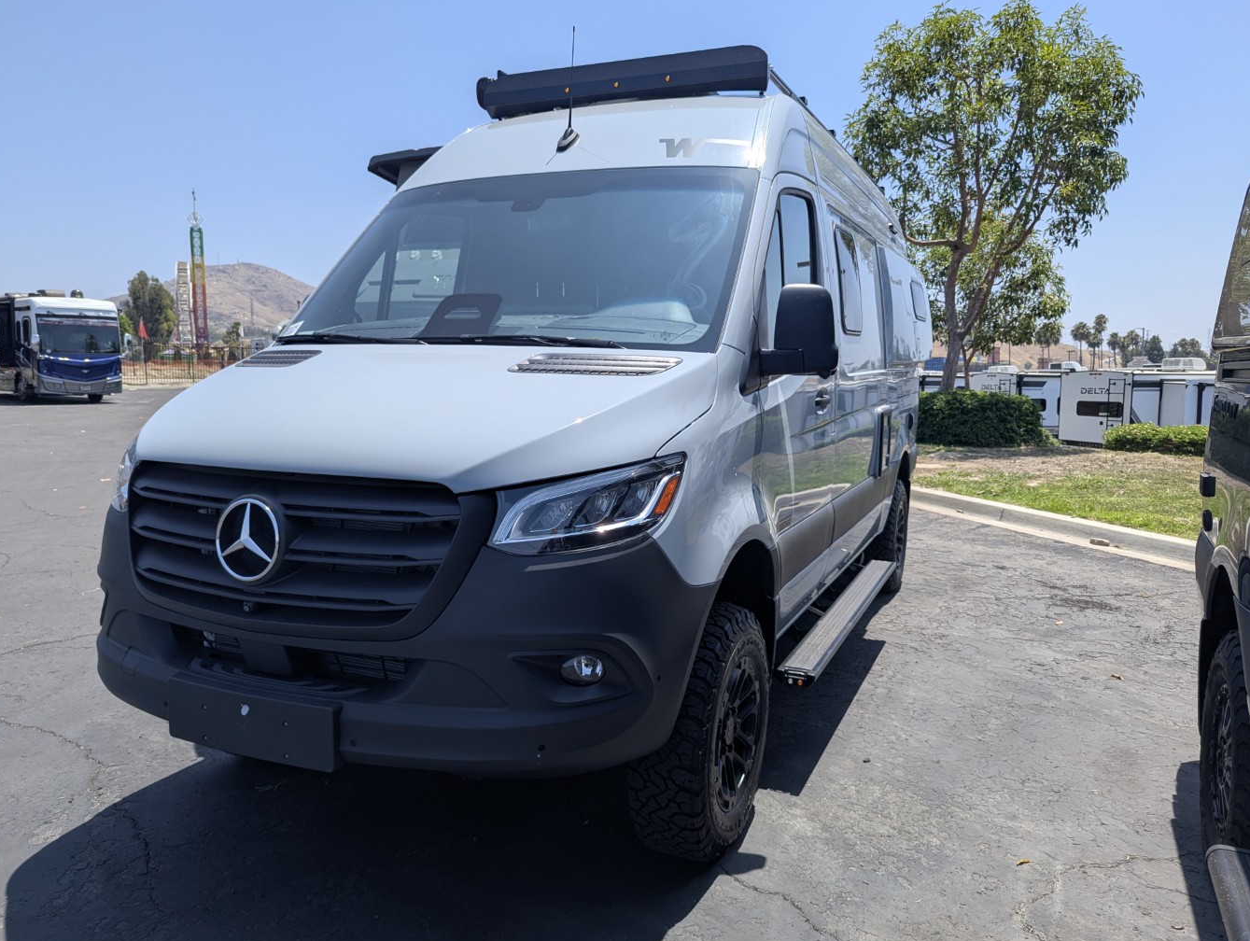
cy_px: 473
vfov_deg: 55.0
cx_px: 641
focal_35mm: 25
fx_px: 904
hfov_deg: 69.3
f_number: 1.85
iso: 49
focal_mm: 6.81
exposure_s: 1/1919
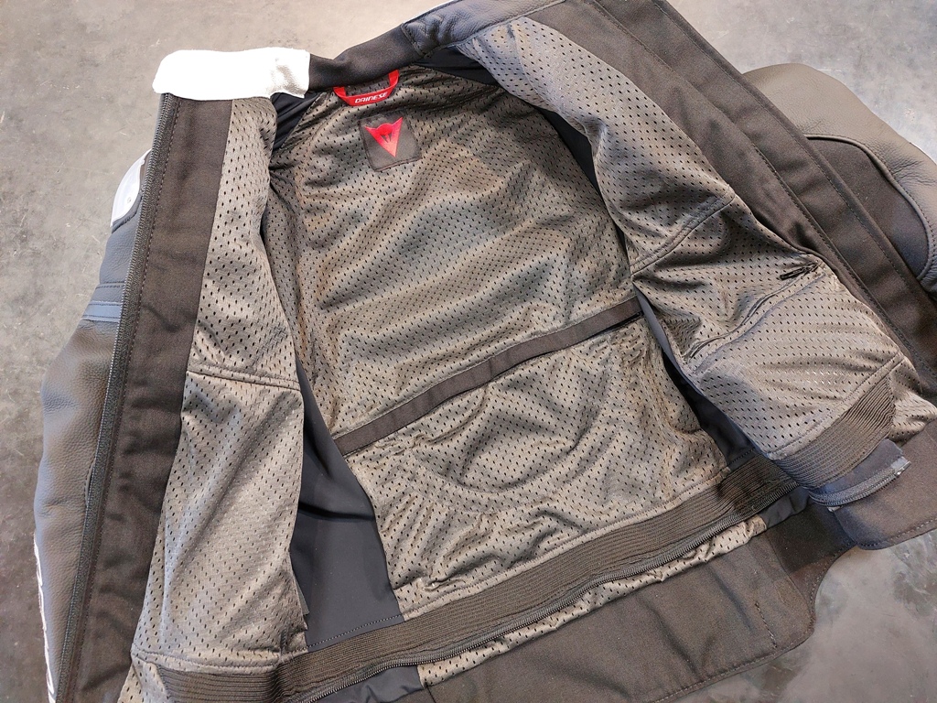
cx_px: 468
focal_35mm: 24
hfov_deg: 71.6
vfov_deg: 56.8
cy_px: 352
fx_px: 650
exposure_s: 1/50
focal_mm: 5.23
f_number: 1.8
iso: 400
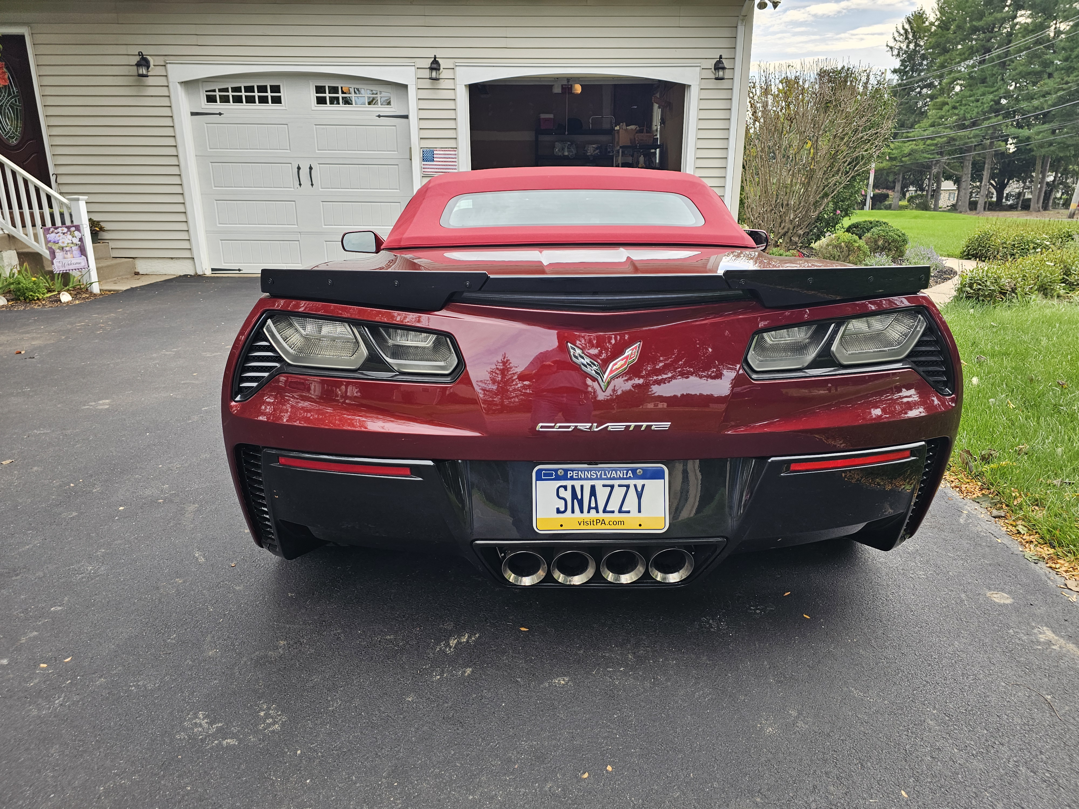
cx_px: 540
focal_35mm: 23
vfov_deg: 58.9
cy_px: 404
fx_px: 717
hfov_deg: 73.9
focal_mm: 6.3
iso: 20
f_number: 1.7
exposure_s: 1/180
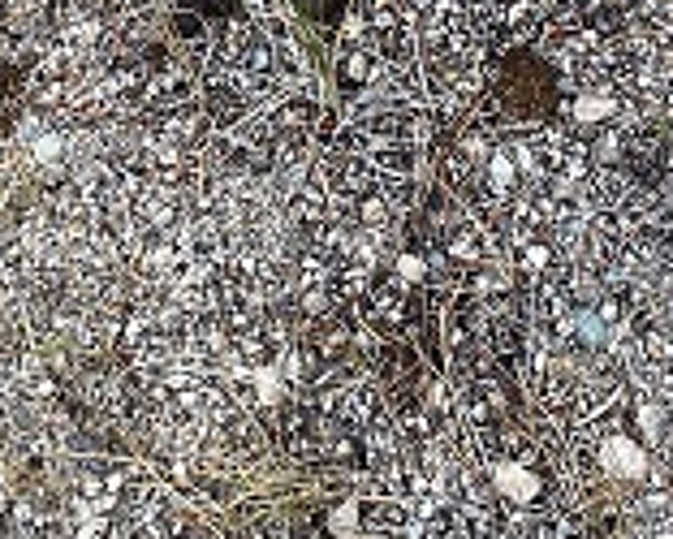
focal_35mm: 114
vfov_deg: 12.4
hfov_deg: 16.8
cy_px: -410
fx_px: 2272
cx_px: 321
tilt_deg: -64.7
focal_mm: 4.25
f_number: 1.8
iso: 32
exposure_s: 1/591
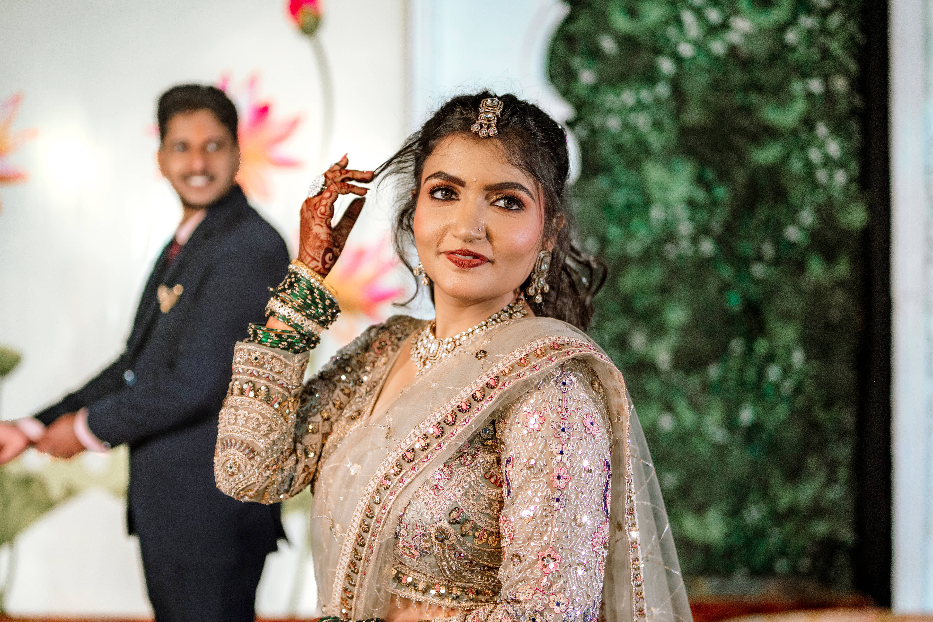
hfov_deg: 45.3
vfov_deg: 31.2
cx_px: 412
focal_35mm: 43
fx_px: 1114
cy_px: 350
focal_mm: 35
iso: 640
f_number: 1.4
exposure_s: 1/400
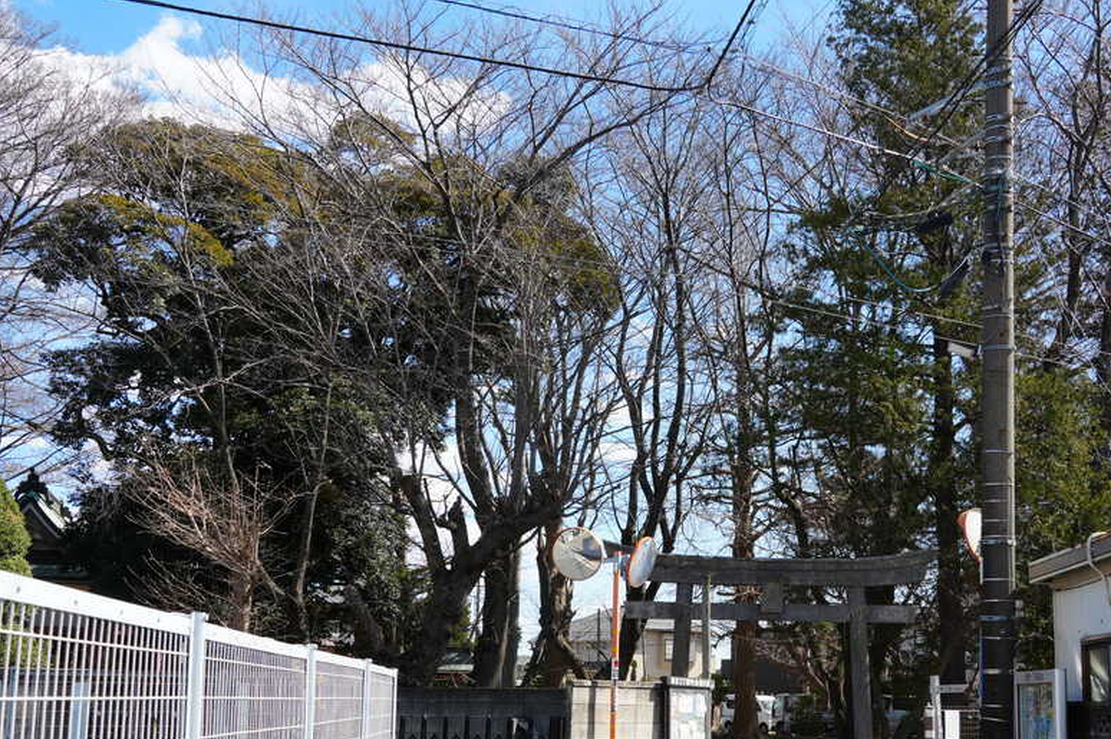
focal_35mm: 46
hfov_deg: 42.7
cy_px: 486
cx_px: 699
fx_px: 1408
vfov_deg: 29.2
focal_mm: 23
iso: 100
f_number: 9
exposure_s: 1/125
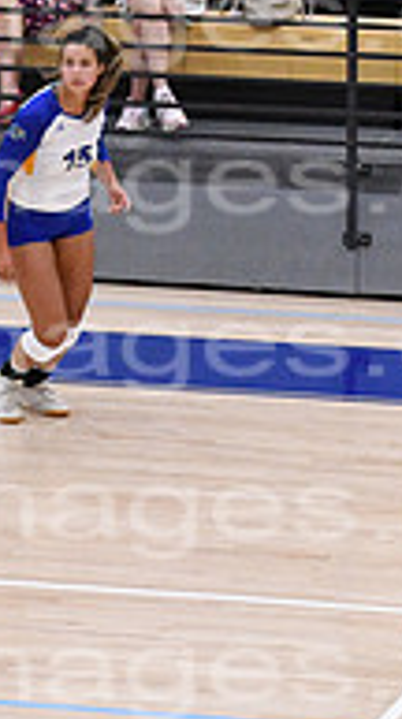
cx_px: -164
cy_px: 594
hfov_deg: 3.6
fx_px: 6297
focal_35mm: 331
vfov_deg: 6.5
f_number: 3.2
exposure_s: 1/1000
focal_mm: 70
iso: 6400
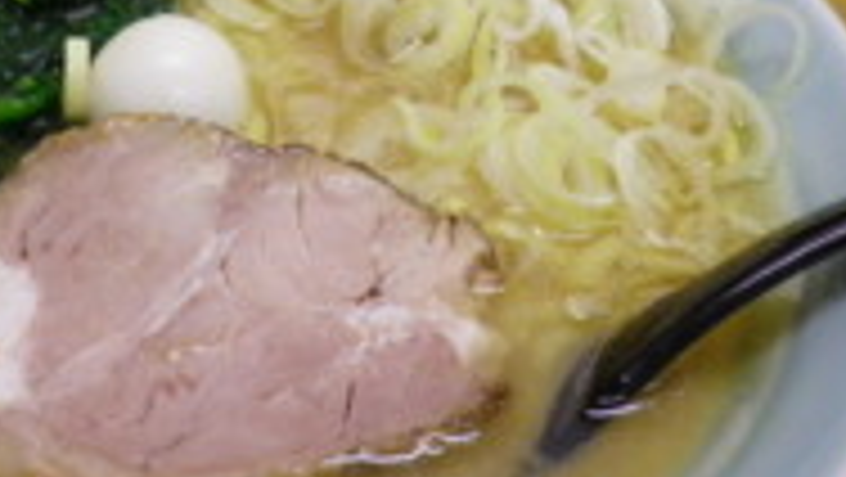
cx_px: 256
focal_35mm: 73
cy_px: 90
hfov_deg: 28.7
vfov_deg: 16.4
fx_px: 1639
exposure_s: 1/50
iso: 200
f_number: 3.2
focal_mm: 5
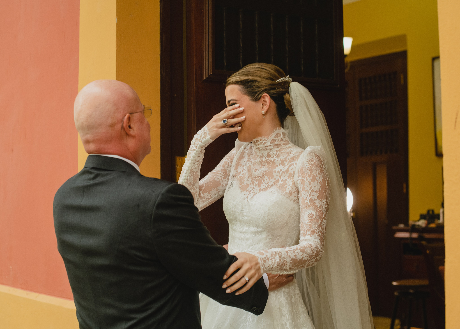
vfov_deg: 25.3
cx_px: 230
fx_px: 732
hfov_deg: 34.9
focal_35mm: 56
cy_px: 164
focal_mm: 50
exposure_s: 1/200
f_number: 4
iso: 1600
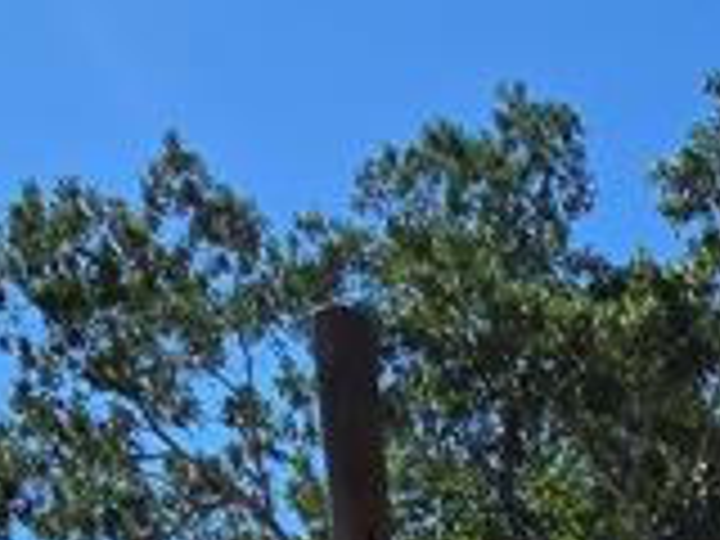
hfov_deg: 20.5
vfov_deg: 11.0
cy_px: 1652
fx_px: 1726
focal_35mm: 83
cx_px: 1053
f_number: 2.2
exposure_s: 1/2921
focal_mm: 2.2
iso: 50
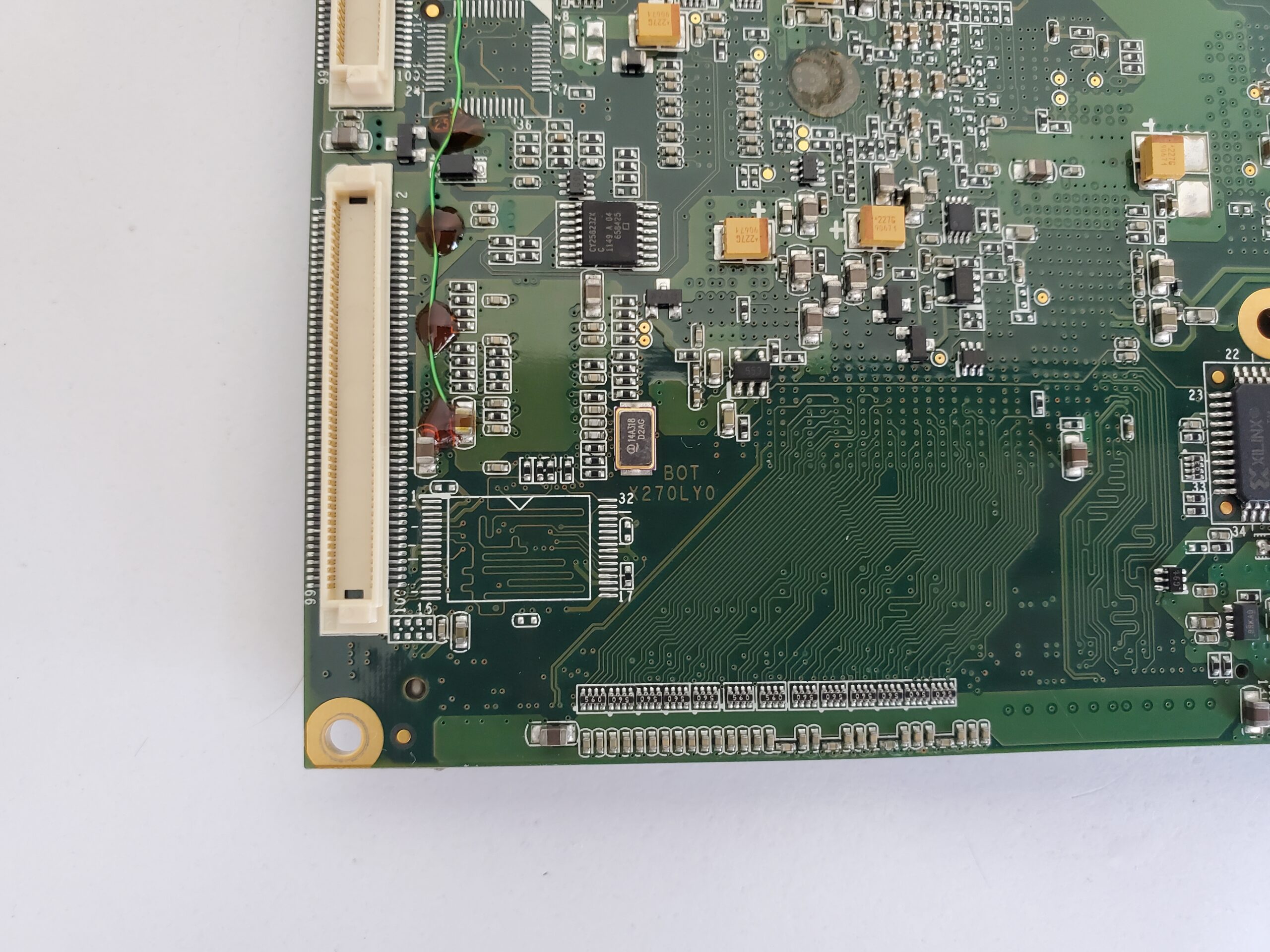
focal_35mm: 26
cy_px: 476
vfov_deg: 53.1
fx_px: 954
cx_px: 635
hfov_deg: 67.3
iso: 200
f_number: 2.4
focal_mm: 4.3
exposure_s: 1/40
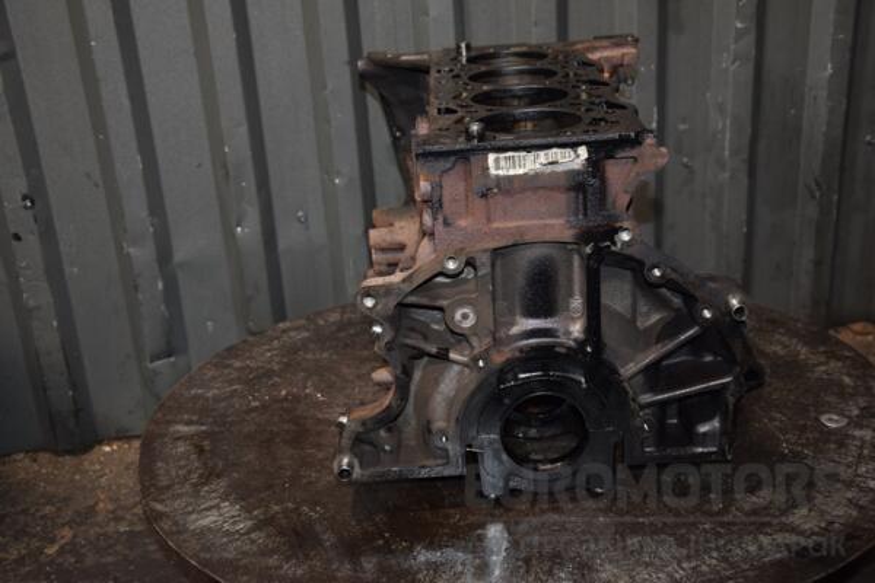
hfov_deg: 41.1
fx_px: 1167
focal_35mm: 48
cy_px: 292
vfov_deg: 28.1
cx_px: 438
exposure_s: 1/60
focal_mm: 32
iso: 800
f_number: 5
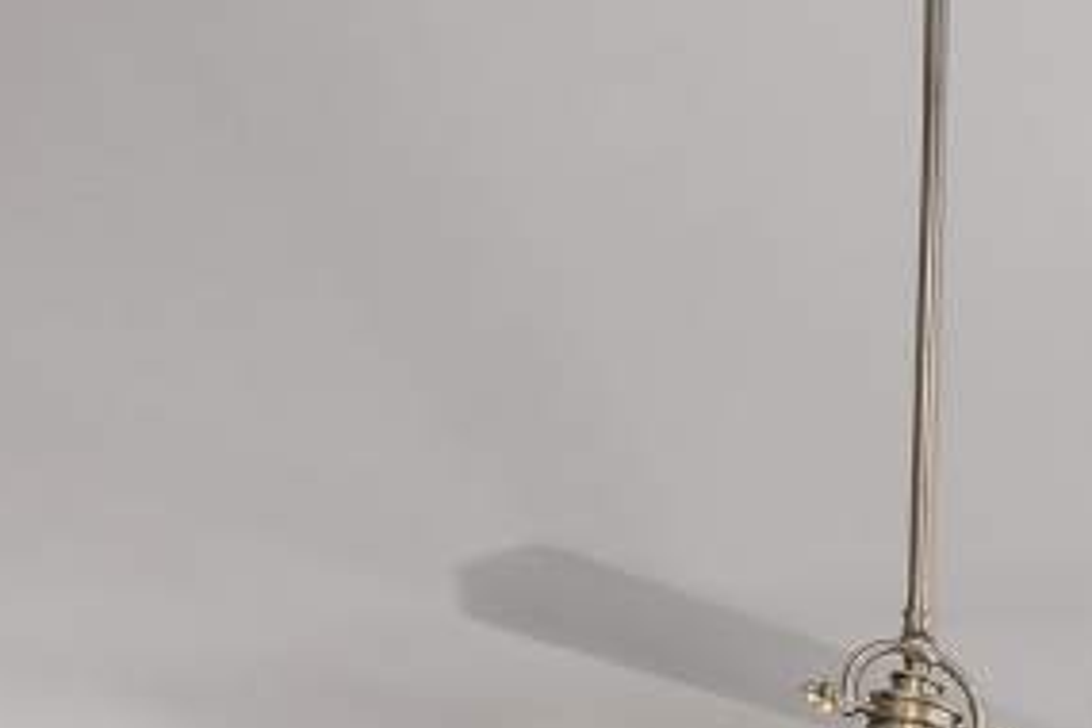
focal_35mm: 101
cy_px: 2077
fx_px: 3063
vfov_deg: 10.4
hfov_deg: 12.5
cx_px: 3000
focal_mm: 16
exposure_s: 1/40
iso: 400
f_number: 7.1
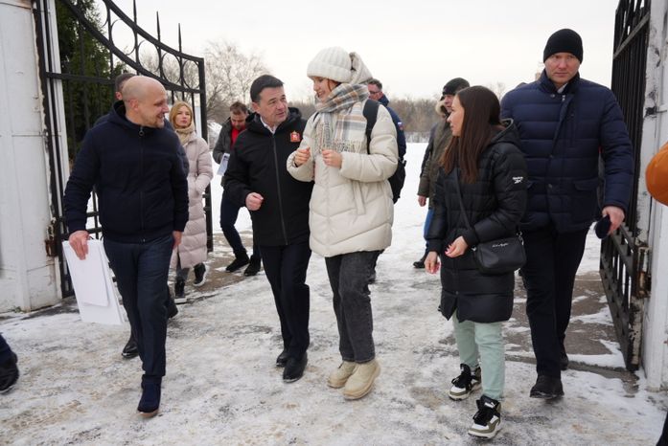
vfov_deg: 43.7
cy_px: 223
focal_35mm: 30
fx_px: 557
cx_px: 334
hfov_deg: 61.9
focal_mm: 30
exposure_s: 1/200
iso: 500
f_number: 6.3
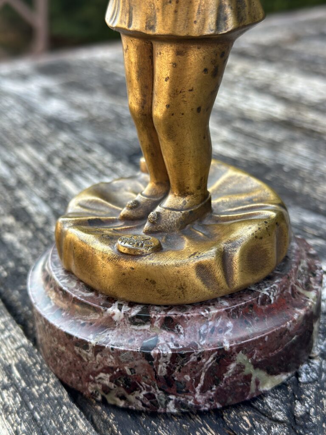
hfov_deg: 30.3
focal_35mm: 48
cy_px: 218
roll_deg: +1.4
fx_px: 603
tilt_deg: -25.4
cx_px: 163
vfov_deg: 39.7
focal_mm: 6.86
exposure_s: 1/384
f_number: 1.78
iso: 80
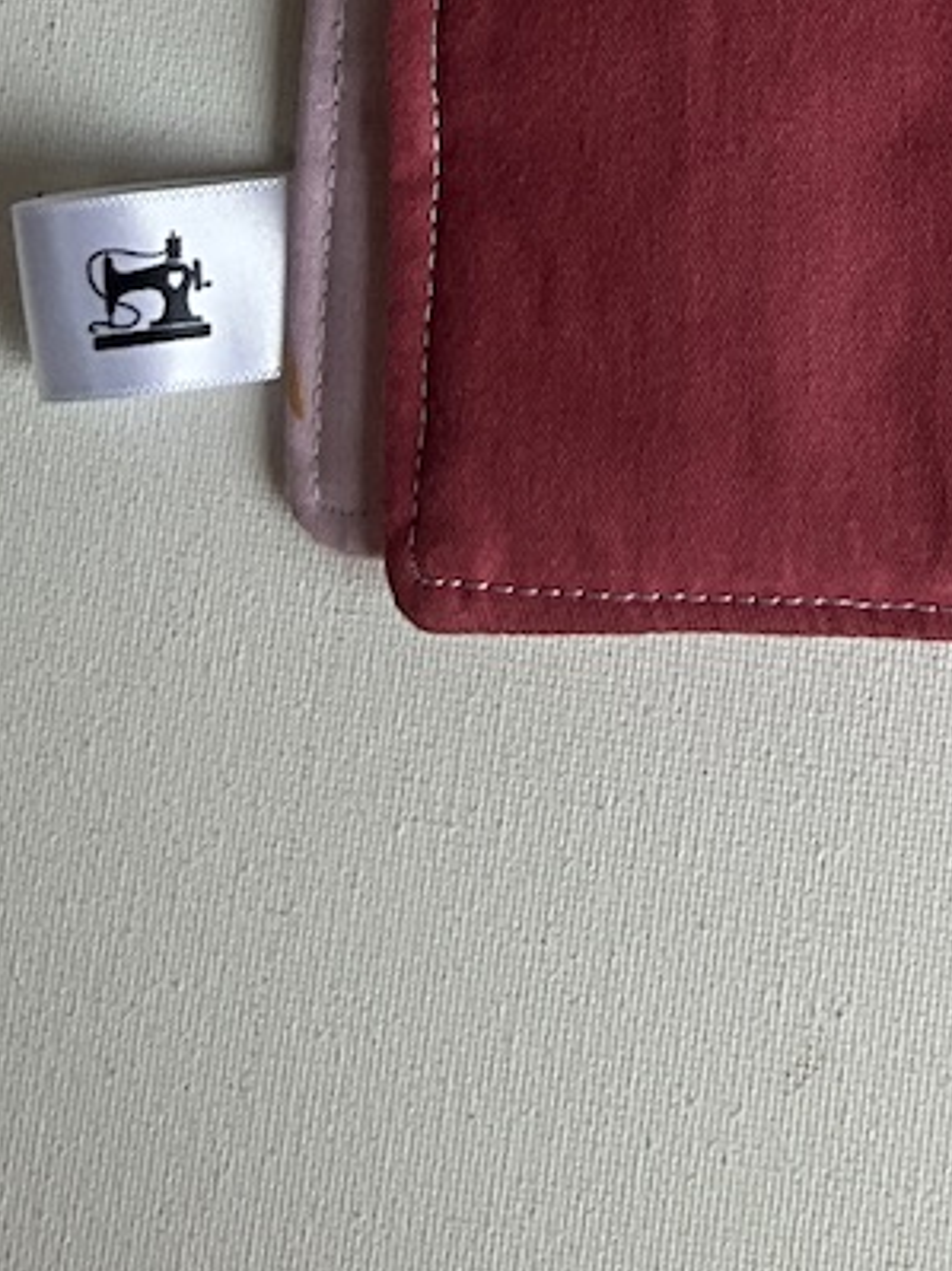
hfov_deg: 15.1
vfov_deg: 18.6
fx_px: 3412
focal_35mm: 93
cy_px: -650
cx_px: 1251
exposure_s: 1/201
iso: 20
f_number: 1.8
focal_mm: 3
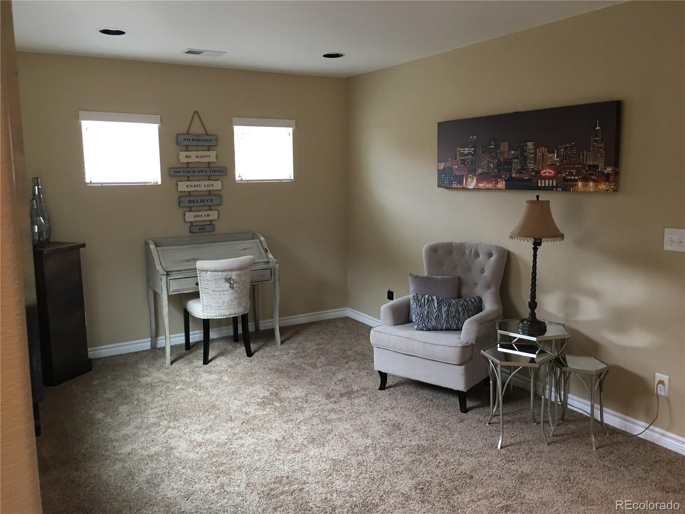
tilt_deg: -8.9
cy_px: 257
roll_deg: -1.0
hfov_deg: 61.7
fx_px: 574
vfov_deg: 48.2
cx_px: 342
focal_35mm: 29
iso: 50
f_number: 2.2
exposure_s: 1/15
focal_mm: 4.15
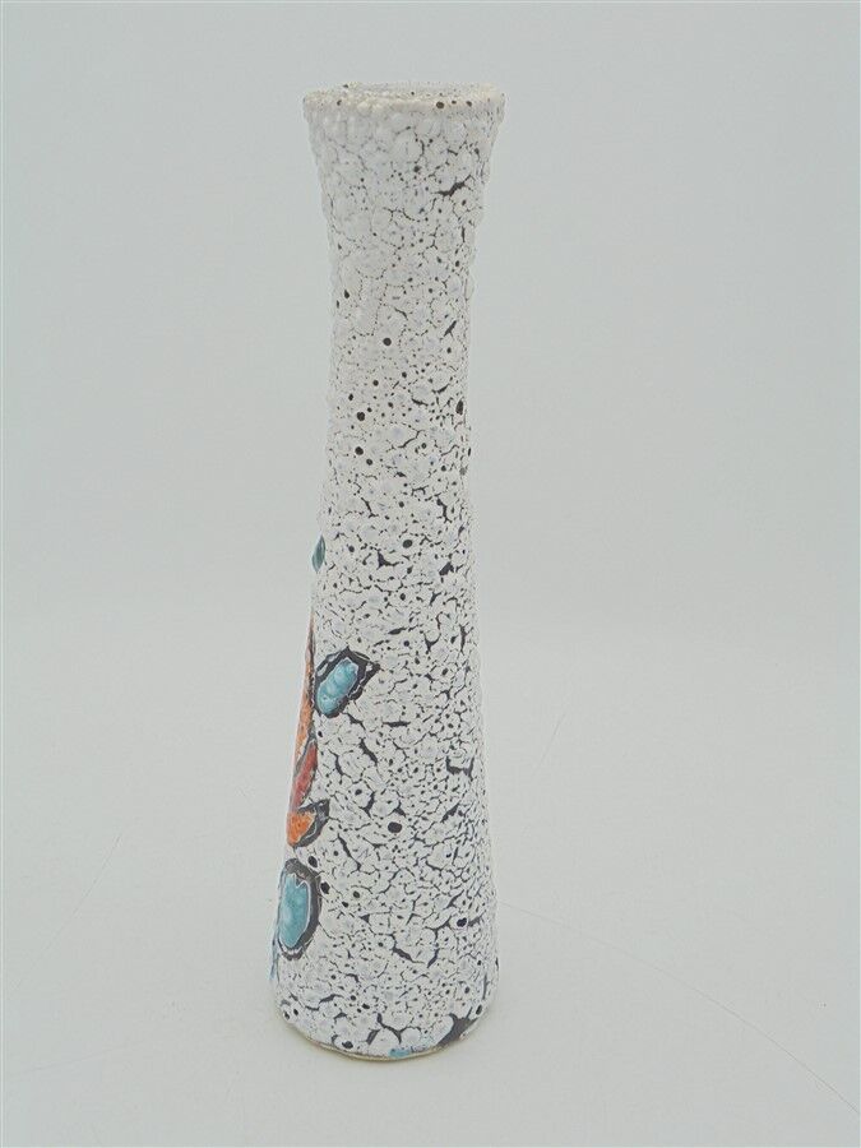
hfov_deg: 33.6
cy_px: 574
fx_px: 1426
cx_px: 430
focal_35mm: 43
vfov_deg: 43.9
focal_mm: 7.8
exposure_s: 1/60
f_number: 4.5
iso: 100
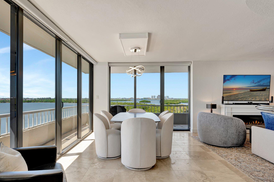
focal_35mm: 20
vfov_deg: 60.9
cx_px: 126
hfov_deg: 82.9
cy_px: 99
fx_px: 155
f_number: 8
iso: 400
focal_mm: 17.3
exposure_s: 1/50
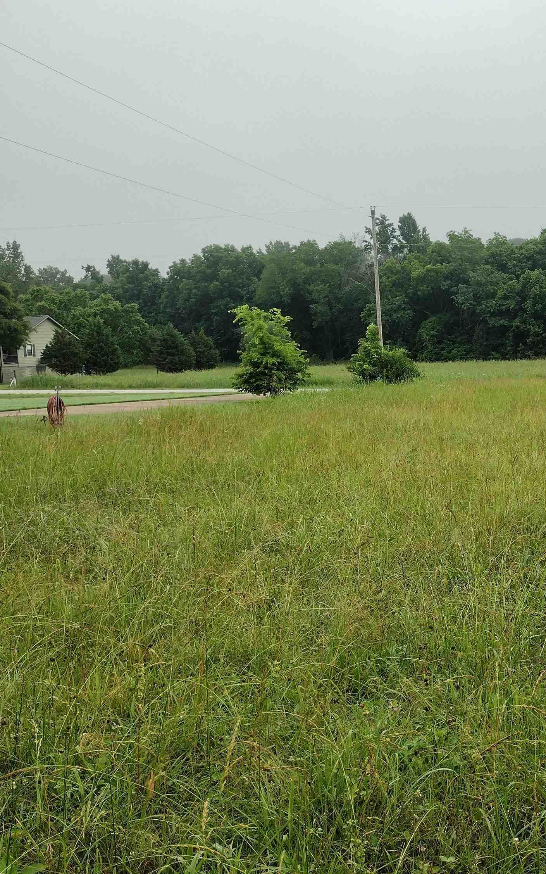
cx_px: 462
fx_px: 928
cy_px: 432
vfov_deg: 50.4
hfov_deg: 31.6
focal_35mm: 39
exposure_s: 1/1173
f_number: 1.7
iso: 100
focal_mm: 4.71
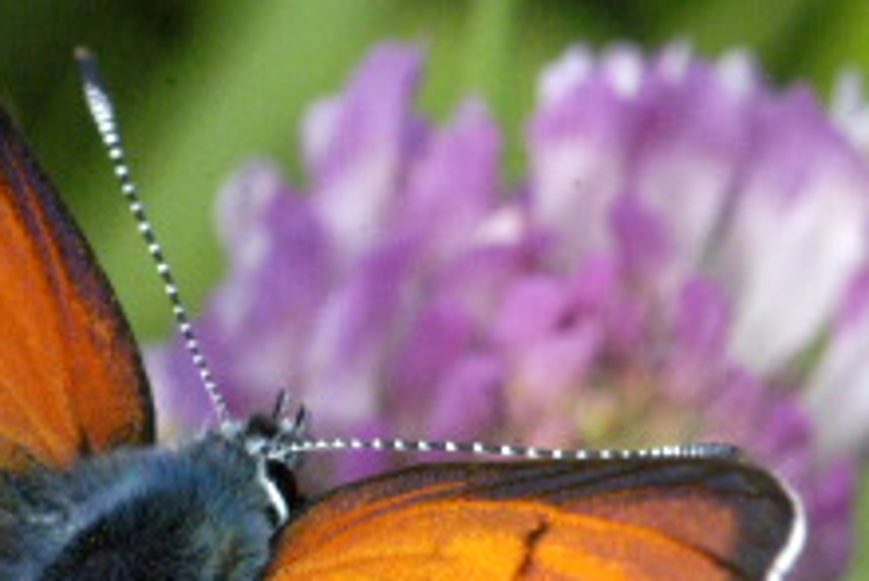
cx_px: 43
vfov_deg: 1.6
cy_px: 478
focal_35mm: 873
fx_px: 21086
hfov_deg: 2.4
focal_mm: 200
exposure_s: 1/125
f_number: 20
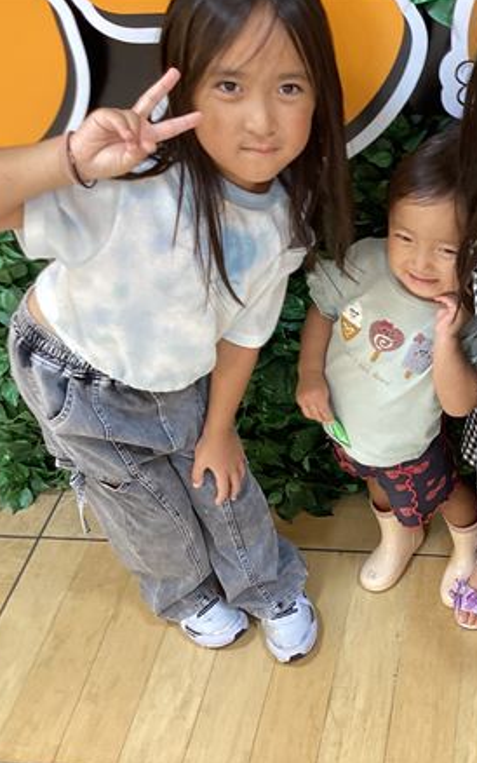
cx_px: 411
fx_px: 935
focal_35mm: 45
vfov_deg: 44.4
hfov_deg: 27.8
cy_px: 382
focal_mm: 3.3
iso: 160
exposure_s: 1/60
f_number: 2.4
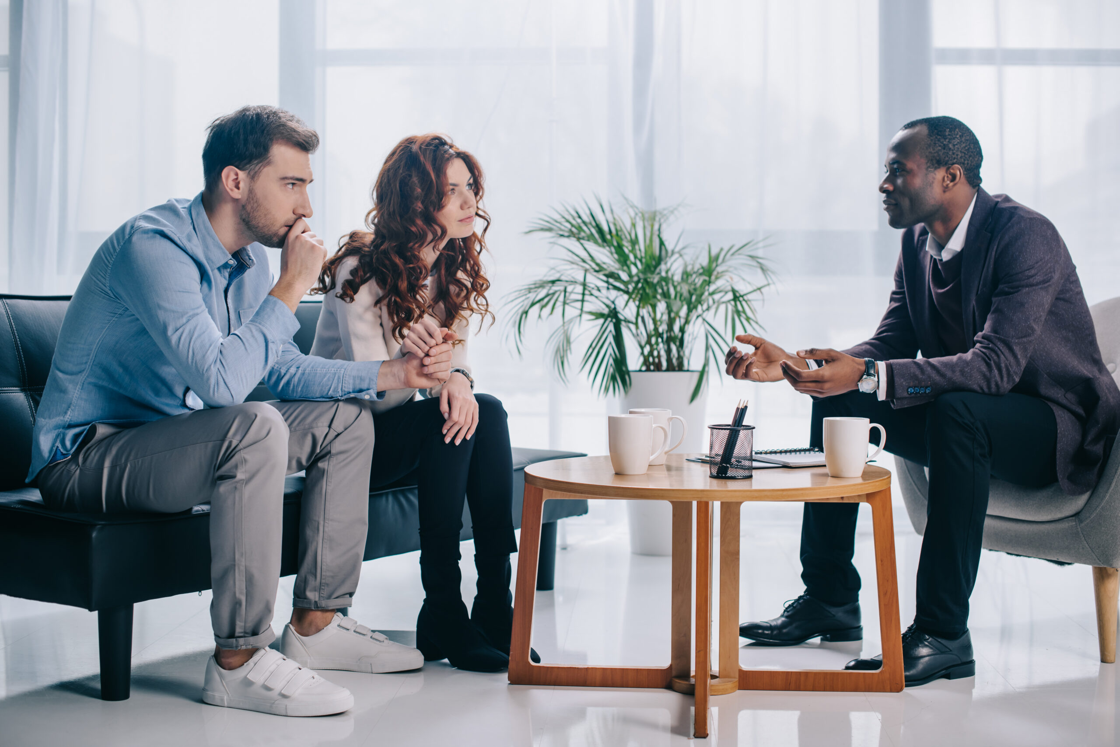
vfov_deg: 27.0
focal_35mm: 50
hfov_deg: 39.6
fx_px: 1556
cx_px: 560
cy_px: 374
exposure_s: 1/200
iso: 160
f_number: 3.2
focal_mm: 50
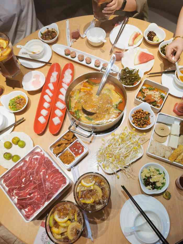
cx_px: 92
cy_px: 122
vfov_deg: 65.3
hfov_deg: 51.4
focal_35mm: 27
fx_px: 190
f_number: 1.6
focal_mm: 5.56
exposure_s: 1/185
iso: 50
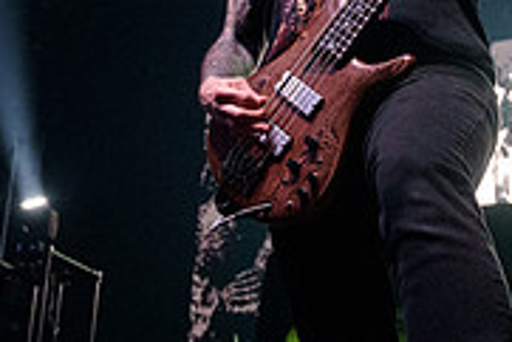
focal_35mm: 81
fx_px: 1153
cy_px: 4
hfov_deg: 24.0
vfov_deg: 16.5
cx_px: 4
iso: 3200
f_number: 3.5
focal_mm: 24
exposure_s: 1/250
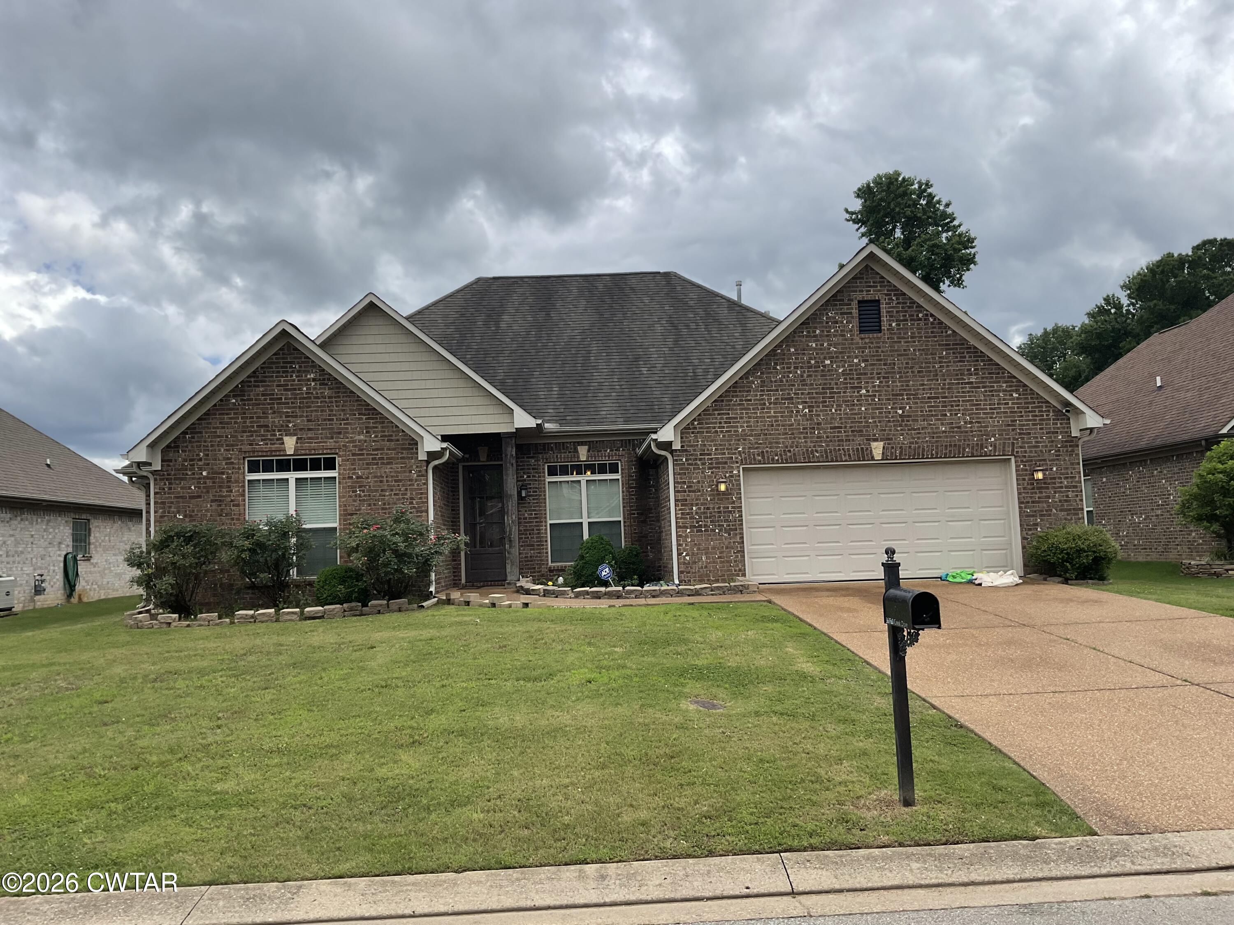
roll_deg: +1.5
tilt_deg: +4.2
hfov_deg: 61.7
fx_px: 1034
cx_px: 617
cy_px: 462
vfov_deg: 48.2
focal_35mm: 29
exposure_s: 1/1912
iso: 16
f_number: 1.8
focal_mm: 3
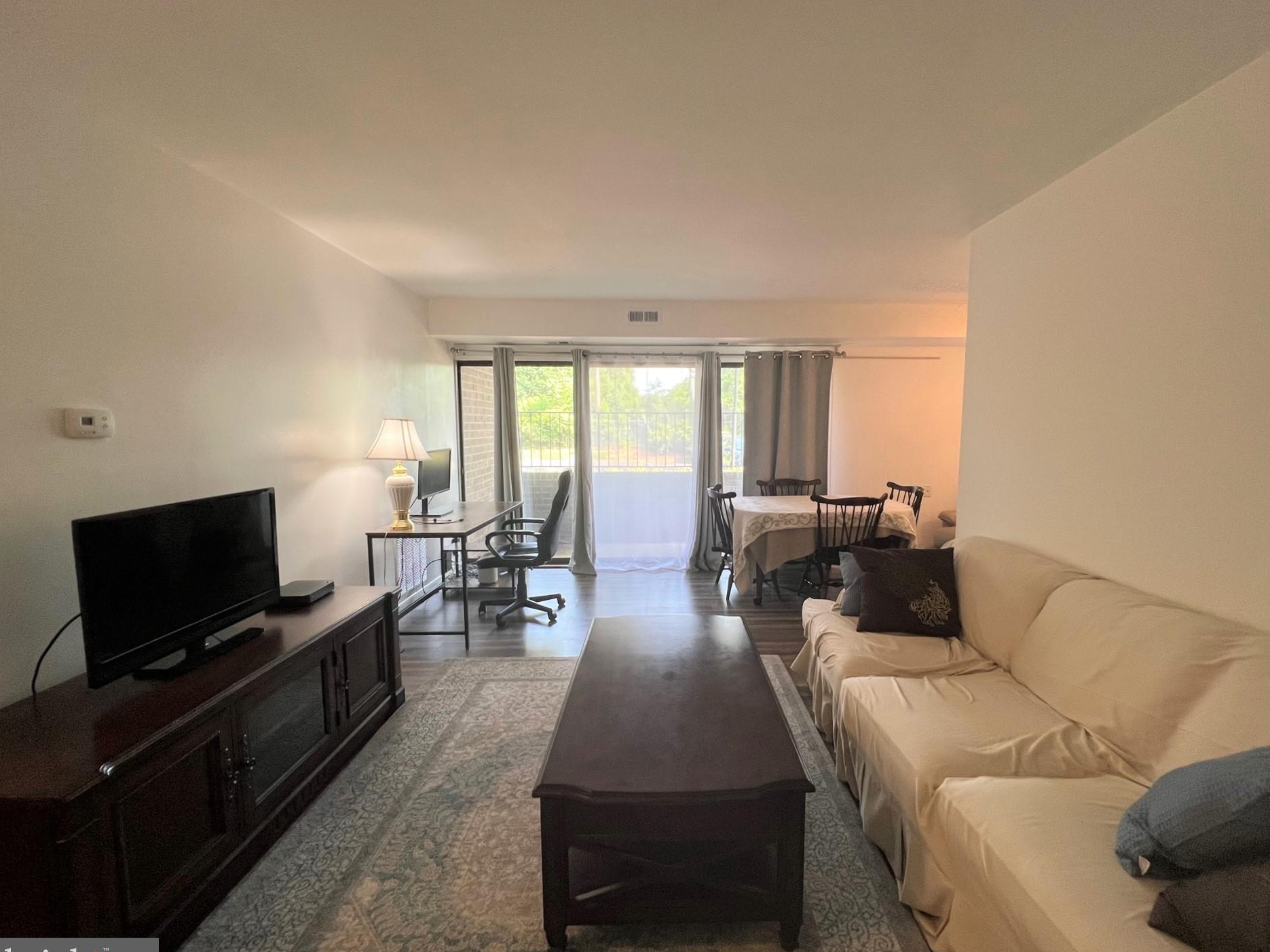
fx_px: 514
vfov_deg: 85.7
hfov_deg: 101.9
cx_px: 676
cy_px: 479
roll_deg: +0.4
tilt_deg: -5.9
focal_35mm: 14
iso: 160
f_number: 1.8
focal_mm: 1.57
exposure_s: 1/120
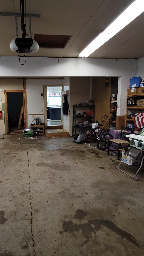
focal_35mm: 19
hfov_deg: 56.5
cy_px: 128
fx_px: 129
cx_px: 43
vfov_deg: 89.6
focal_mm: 2.2
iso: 200
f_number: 2.2
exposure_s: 1/15
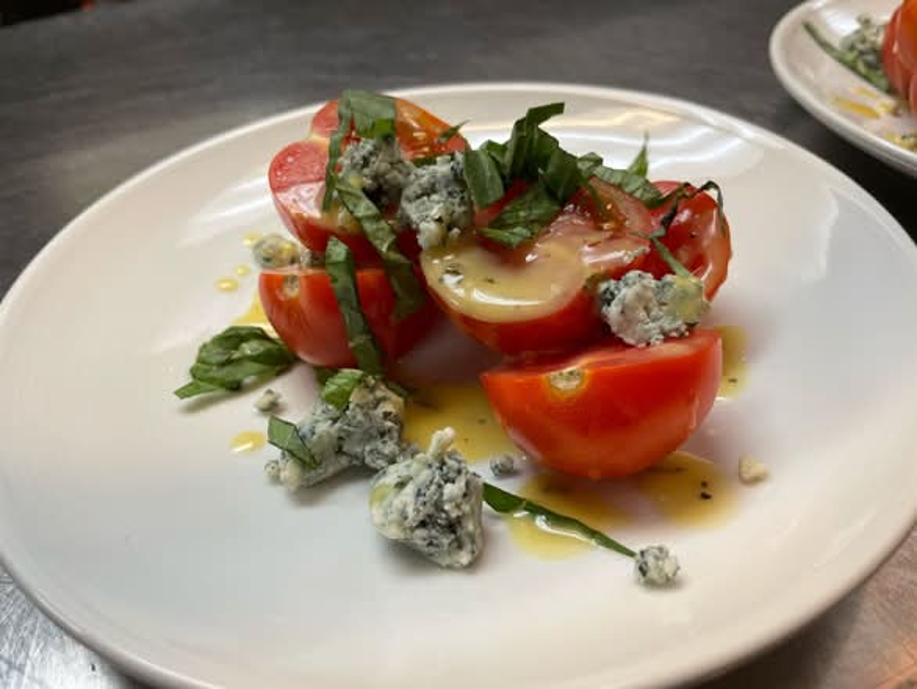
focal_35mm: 26
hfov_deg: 67.3
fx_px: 689
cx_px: 458
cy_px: 344
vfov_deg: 53.1
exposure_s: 1/120
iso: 125
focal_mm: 4.2
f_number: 1.6
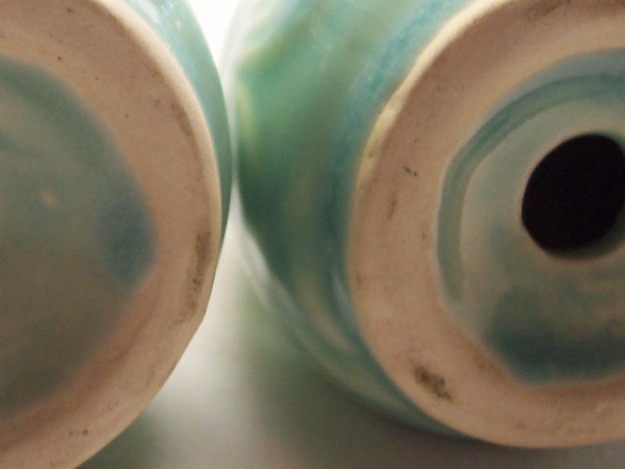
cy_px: 161
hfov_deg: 28.8
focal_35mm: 67
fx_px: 1210
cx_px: 202
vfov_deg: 21.8
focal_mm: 5.6
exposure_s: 1/45
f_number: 2.8
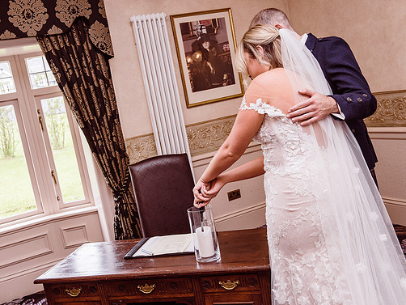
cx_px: 176
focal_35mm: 40
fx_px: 469
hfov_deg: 46.7
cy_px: 154
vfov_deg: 36.0
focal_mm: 36
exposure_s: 1/100
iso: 400
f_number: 5.6
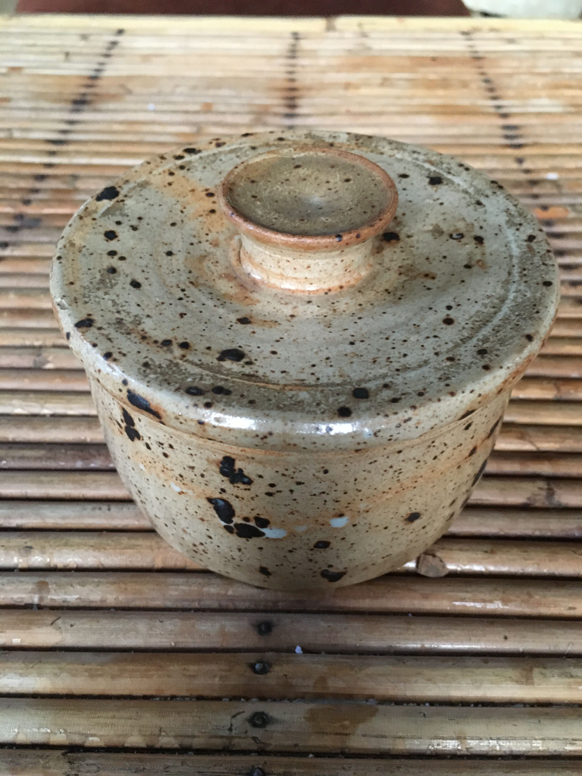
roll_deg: -5.1
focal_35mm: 29
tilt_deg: -43.8
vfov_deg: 61.7
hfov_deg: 48.2
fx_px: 650
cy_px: 388
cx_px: 291
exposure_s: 1/17
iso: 320
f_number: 2.2
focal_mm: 4.15
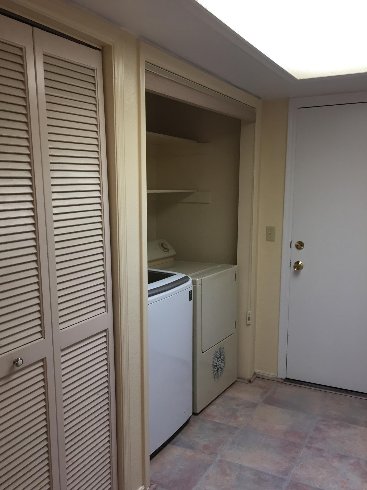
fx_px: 467
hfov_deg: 42.8
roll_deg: +0.6
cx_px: 159
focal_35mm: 33
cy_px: 274
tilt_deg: -11.6
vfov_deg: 55.2
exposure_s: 1/30
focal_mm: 4.15
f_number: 2.2
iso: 80
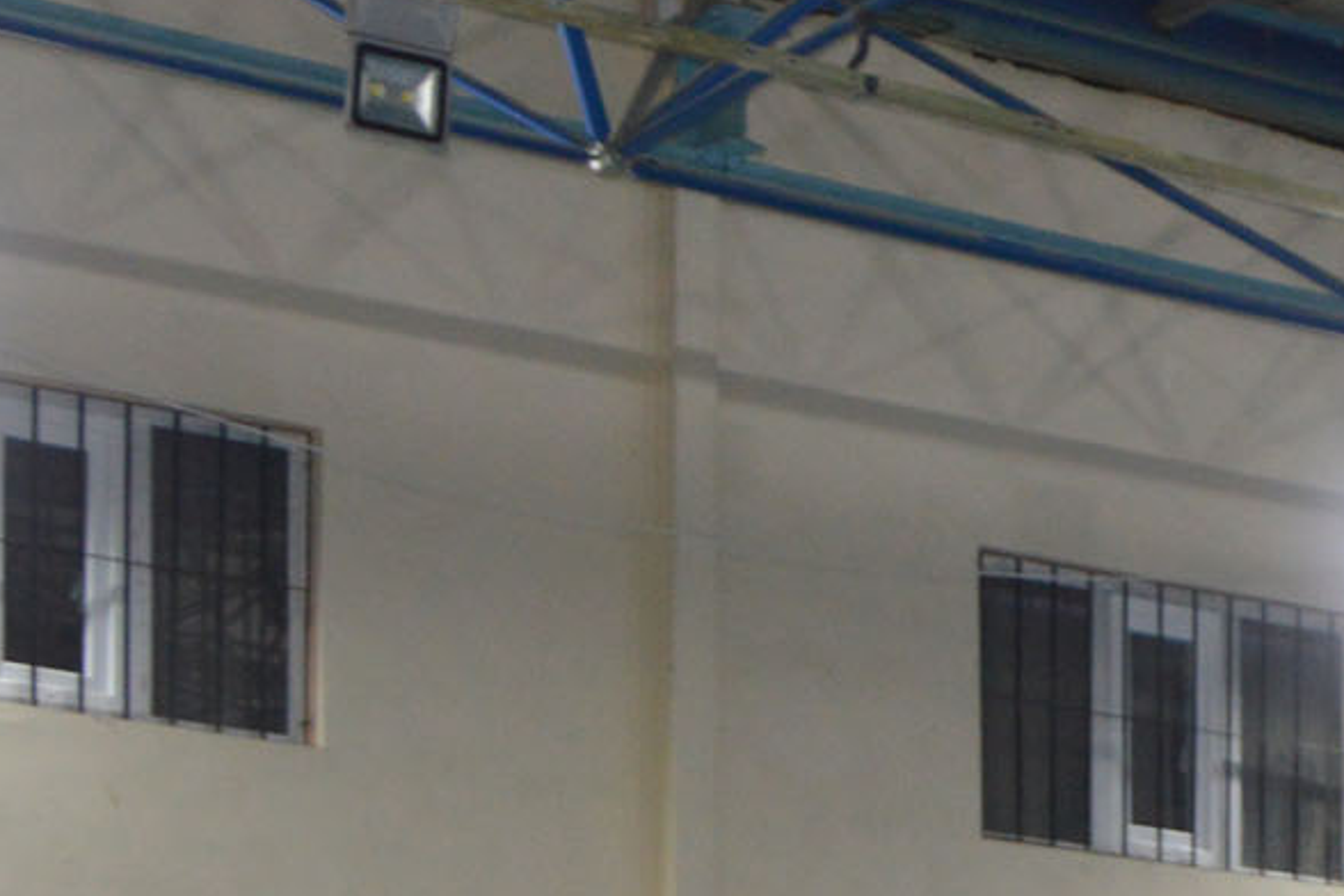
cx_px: 2271
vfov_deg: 8.0
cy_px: 2055
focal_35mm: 159
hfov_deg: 12.1
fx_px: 5936
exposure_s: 1/60
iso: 500
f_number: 3.8
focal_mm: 22
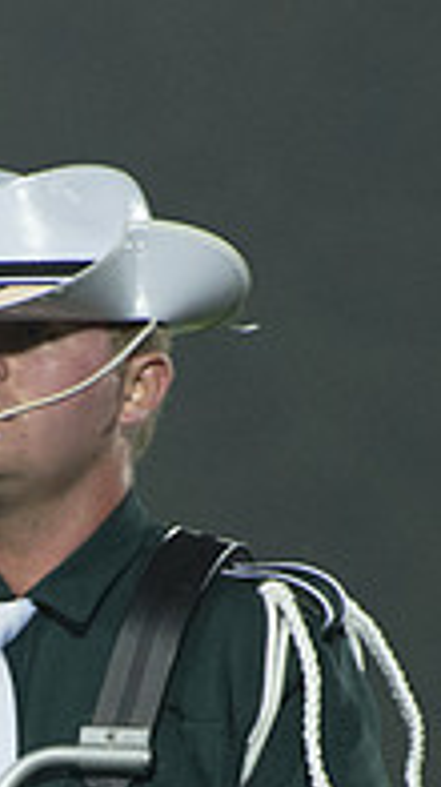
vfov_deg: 1.9
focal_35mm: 1130
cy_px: 847
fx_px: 23532
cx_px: 132
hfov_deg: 1.1
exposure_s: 1/160
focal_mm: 240
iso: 4000
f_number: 5.3
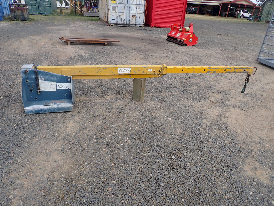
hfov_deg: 69.4
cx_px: 137
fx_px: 198
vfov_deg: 54.9
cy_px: 103
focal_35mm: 25
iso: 100
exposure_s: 1/160
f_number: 8
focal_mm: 4.5
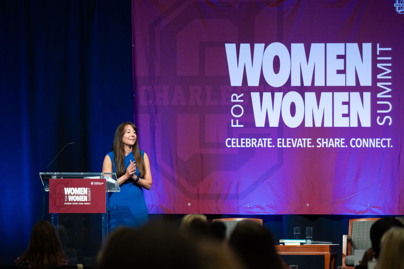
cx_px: 202
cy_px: 134
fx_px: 1998
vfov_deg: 7.7
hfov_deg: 11.5
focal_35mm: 178
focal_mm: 175
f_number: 3.5
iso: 4000
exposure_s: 1/250
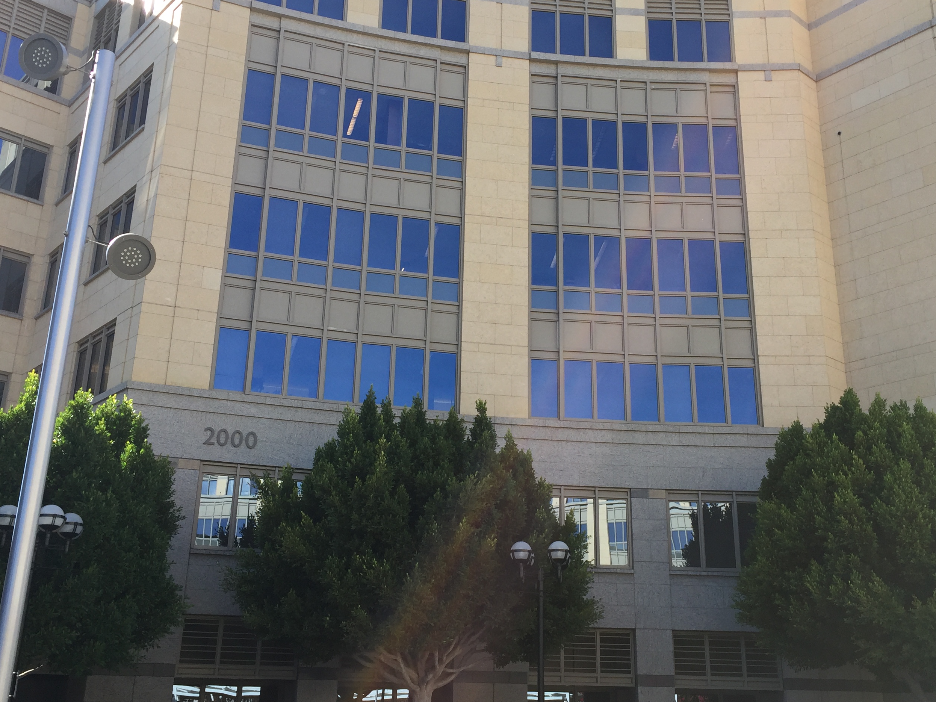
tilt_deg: +19.6
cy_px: 357
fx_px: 1027
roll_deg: -3.0
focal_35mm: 38
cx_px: 504
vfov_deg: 37.7
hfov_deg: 48.9
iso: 32
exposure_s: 1/557
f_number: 2.2
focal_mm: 4.15
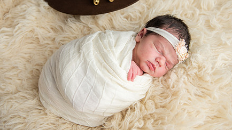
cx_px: 115
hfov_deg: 42.1
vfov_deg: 24.3
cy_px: 42
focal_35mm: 49
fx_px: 301
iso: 125
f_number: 2.8
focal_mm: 35
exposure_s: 1/200
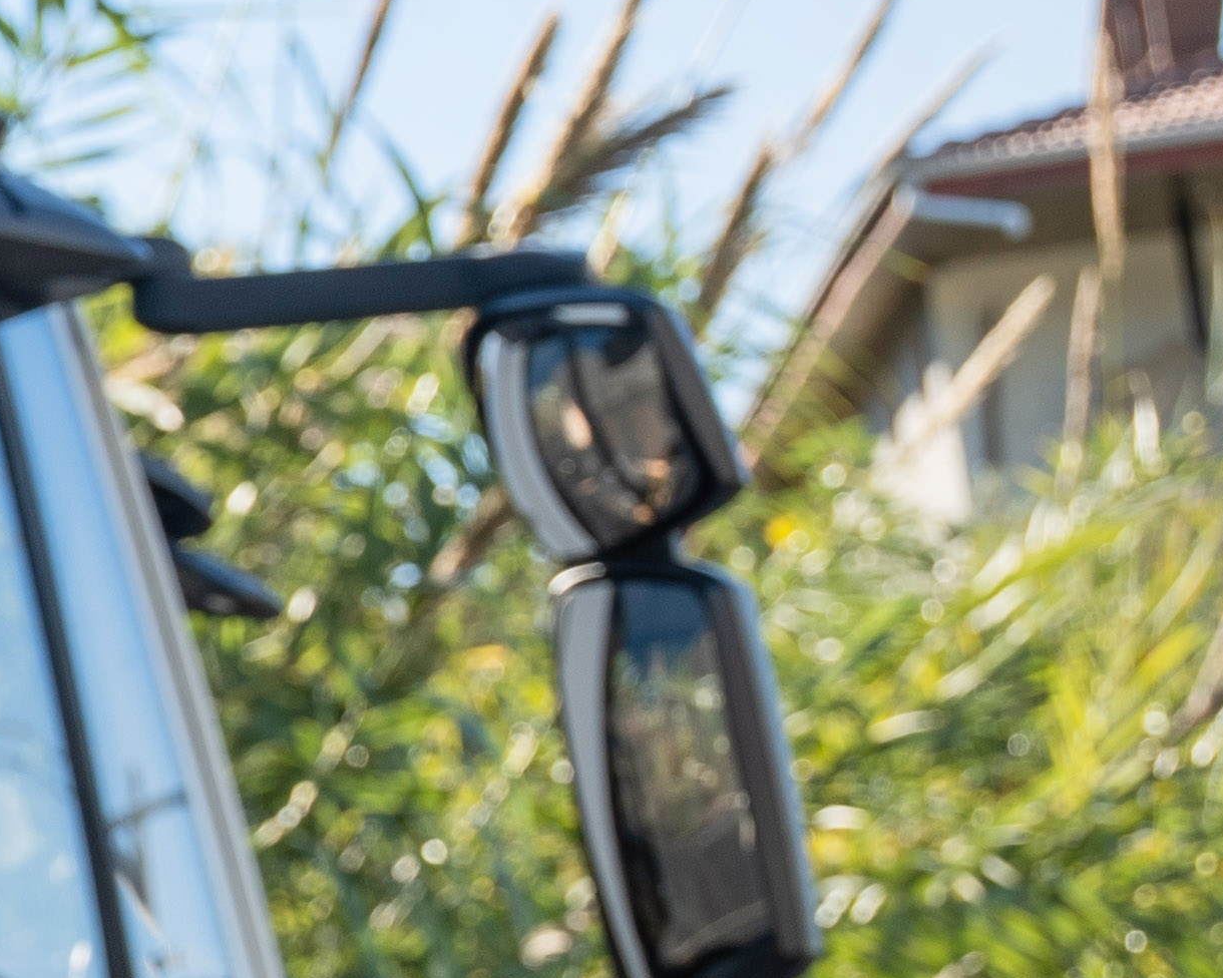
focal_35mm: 194
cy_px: 996
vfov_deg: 7.9
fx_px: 7022
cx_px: -1962
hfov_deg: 8.8
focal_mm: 36
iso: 100
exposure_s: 1/400
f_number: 4.5
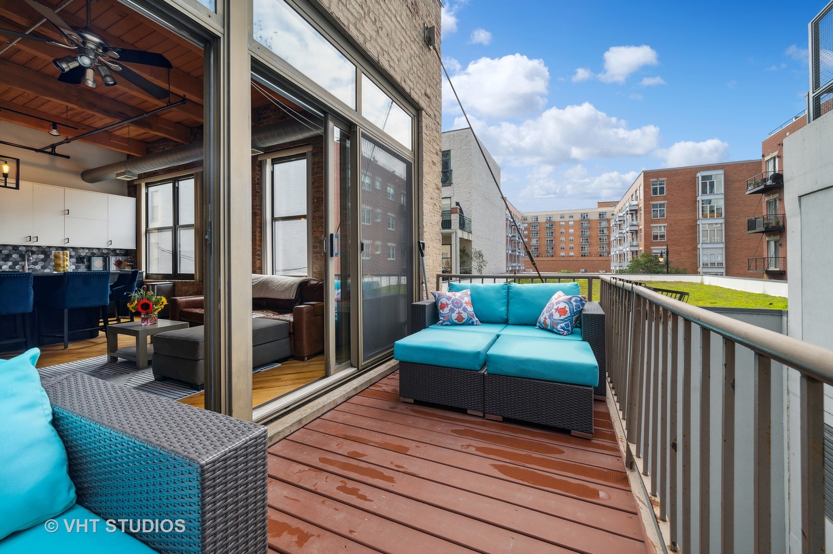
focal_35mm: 14
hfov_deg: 104.3
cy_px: 277
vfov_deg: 81.1
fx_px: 324
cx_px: 416
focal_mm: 14
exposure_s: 1/25
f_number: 8
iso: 400
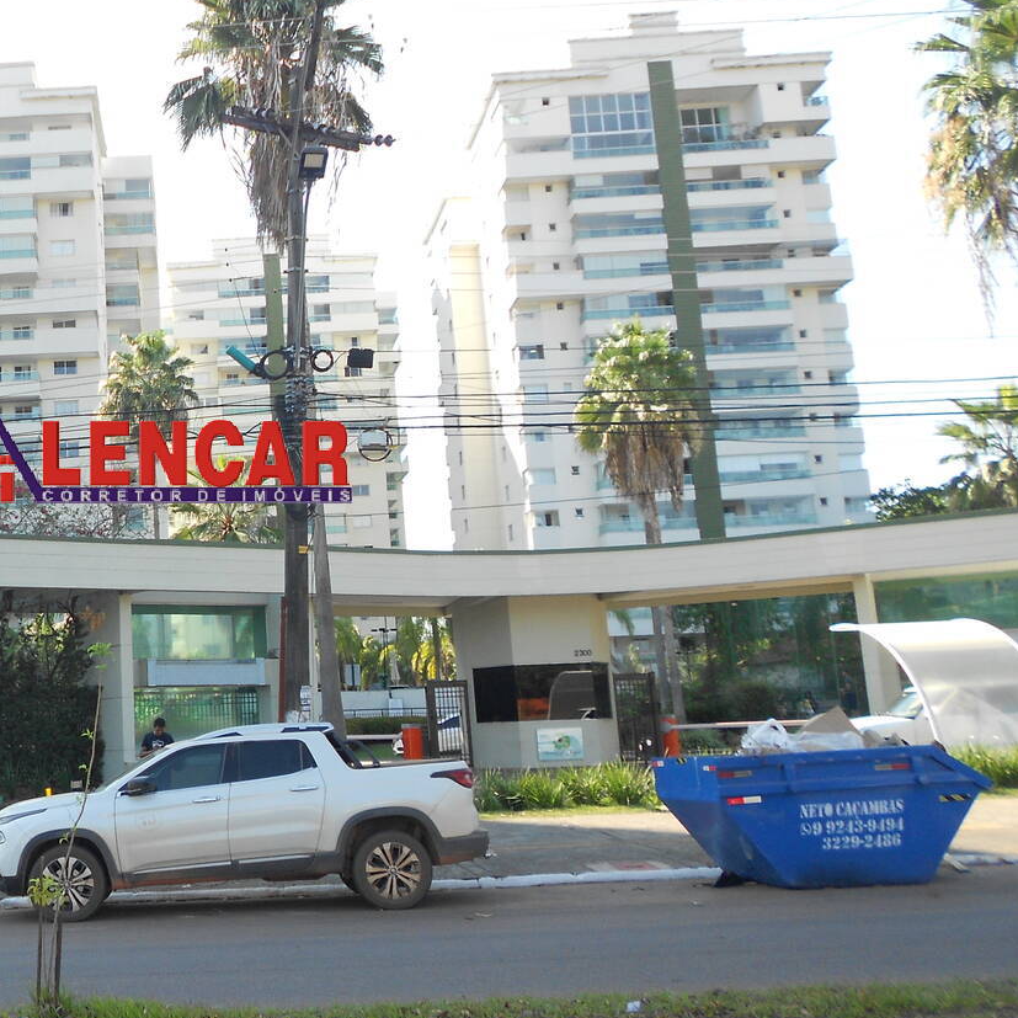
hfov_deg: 39.4
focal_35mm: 40
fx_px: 1331
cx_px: 137
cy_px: 460
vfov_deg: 41.8
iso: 80
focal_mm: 4.6
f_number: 3.2
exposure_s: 1/200
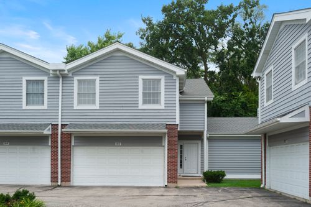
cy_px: 104
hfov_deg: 54.5
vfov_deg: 37.8
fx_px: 302
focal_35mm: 35
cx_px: 156
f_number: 8
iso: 400
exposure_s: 1/640
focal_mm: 35
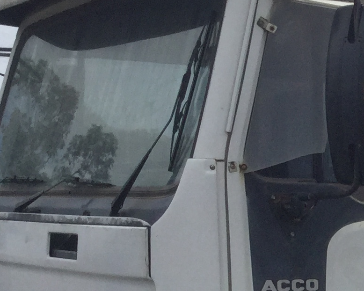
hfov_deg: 13.6
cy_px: 343
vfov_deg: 11.9
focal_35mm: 127
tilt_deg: -6.5
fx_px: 1368
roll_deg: -0.8
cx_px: 645
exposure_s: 1/2551
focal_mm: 3.3
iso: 25
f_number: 2.4
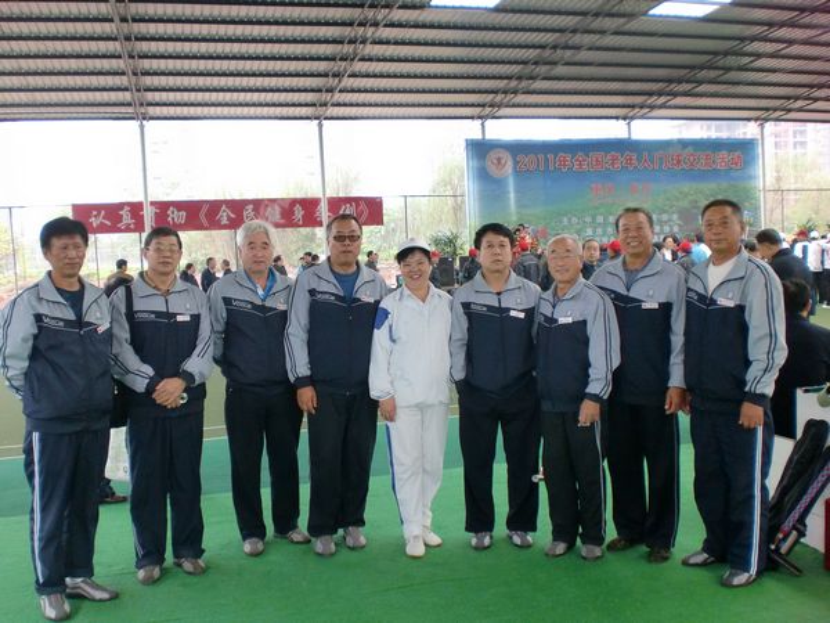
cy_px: 312
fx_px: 839
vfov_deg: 40.7
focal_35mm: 35
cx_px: 415
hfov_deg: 52.6
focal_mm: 6.3
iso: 200
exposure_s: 1/60
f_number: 3.1
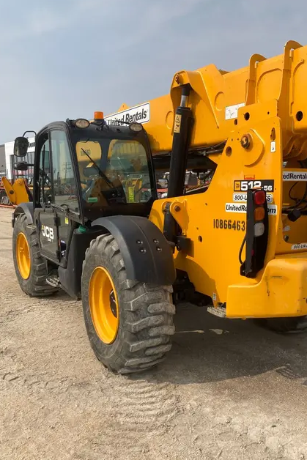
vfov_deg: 55.7
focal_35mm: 34
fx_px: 435
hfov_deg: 38.7
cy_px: 252
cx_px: 188
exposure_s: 1/2525
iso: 25
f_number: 1.8
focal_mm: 3.99
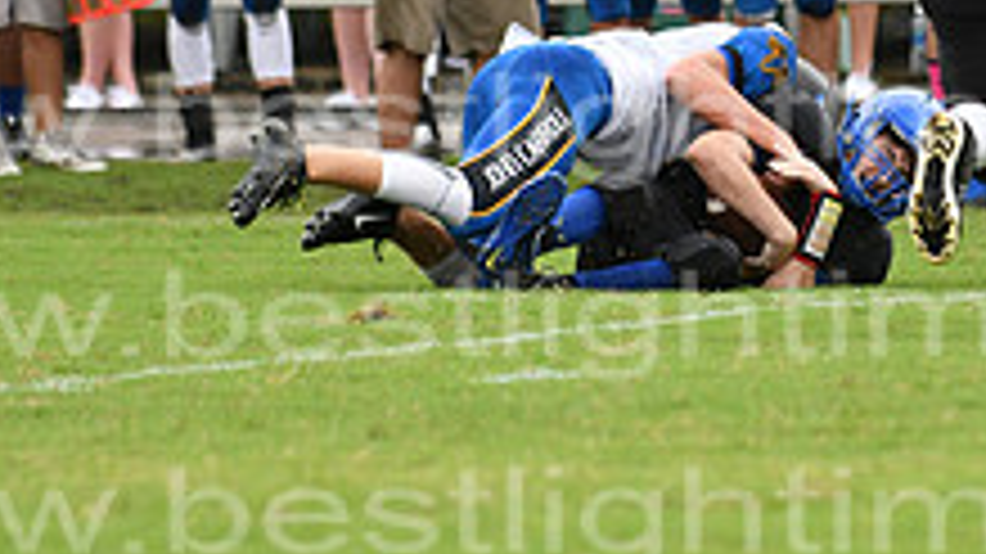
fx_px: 15263
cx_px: 752
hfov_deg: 3.7
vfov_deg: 2.1
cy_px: 29
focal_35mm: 584
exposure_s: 1/3200
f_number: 3.5
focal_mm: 140
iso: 800
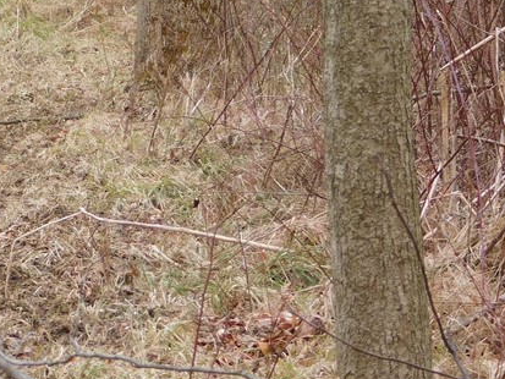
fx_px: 5356
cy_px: 22
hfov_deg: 5.4
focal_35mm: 367
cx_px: -110
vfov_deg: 4.0
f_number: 5.1
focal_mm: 26.3
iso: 125
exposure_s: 1/80
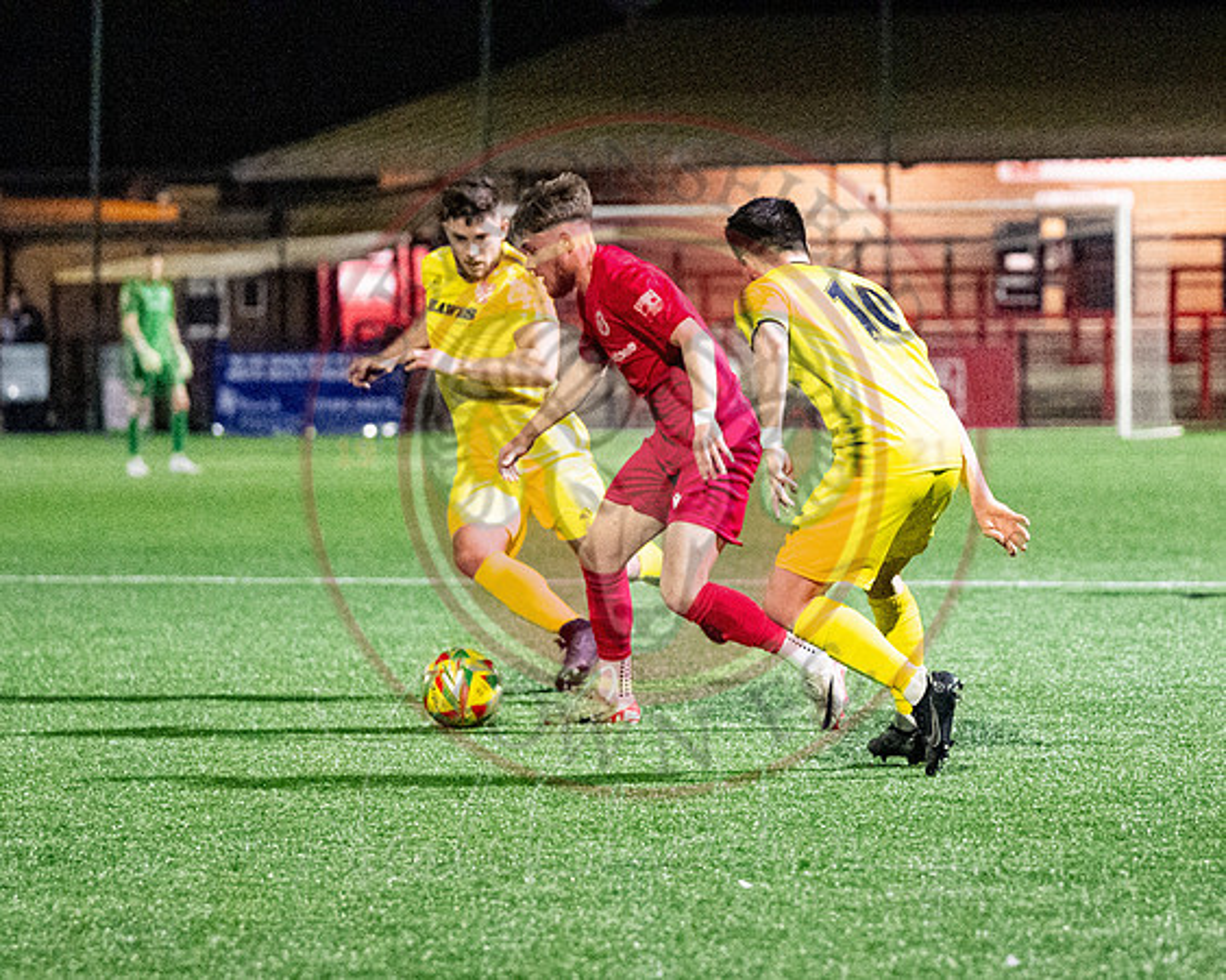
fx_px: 8034
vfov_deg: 7.0
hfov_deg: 8.7
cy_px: 630
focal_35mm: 221
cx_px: 922
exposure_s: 1/1000
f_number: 2.8
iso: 8000
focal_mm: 102
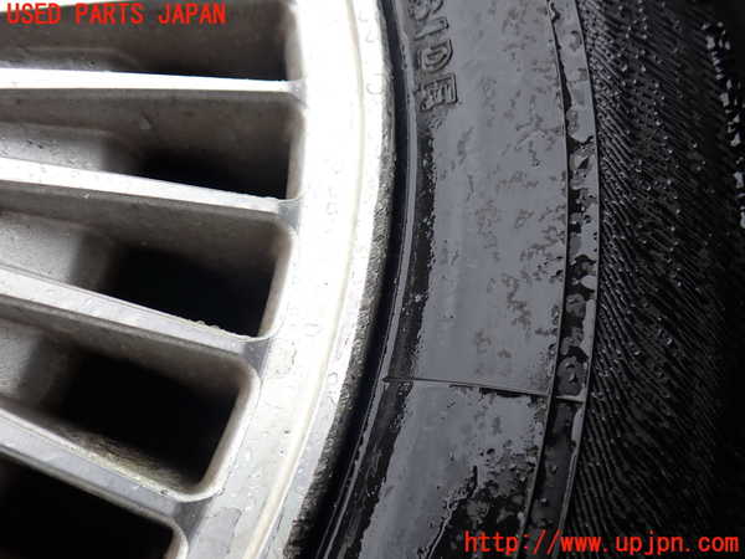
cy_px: 280
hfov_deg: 60.0
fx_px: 646
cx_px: 372
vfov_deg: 46.8
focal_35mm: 30
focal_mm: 5.4
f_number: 2.3
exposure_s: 1/200
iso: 100
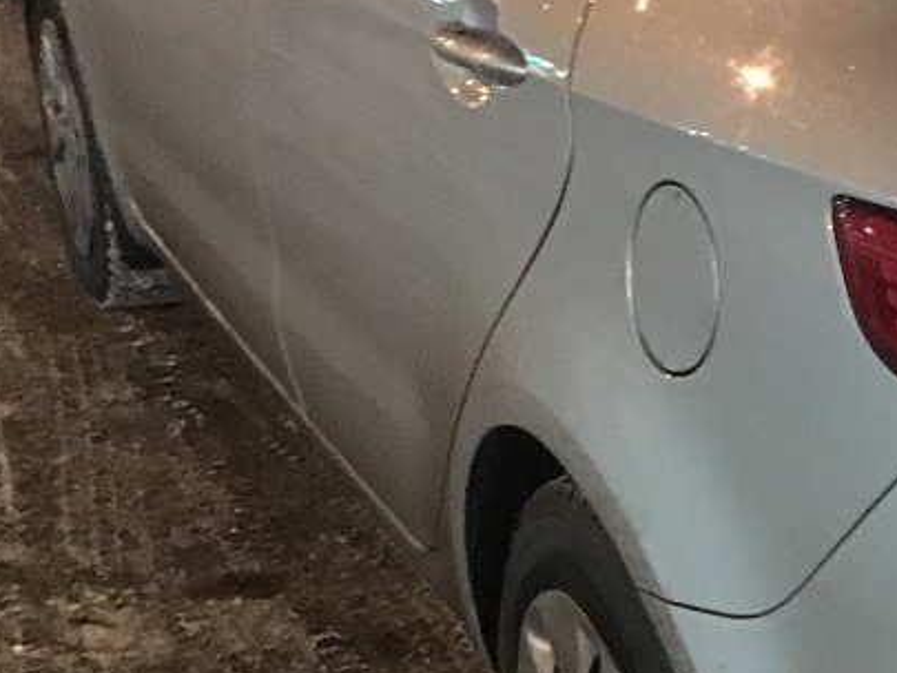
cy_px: 313
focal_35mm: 93
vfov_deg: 15.9
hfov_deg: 19.4
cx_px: 1178
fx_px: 2411
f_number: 2.2
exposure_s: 1/17
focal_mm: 4.15
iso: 800
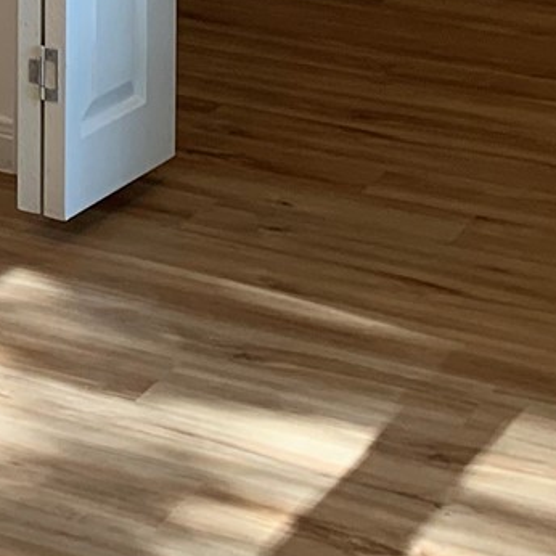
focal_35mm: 136
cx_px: -371
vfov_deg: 11.2
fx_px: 2471
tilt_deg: +1.6
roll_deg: -0.2
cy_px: -664
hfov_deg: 12.0
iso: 50
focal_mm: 4.25
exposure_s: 1/118
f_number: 1.8
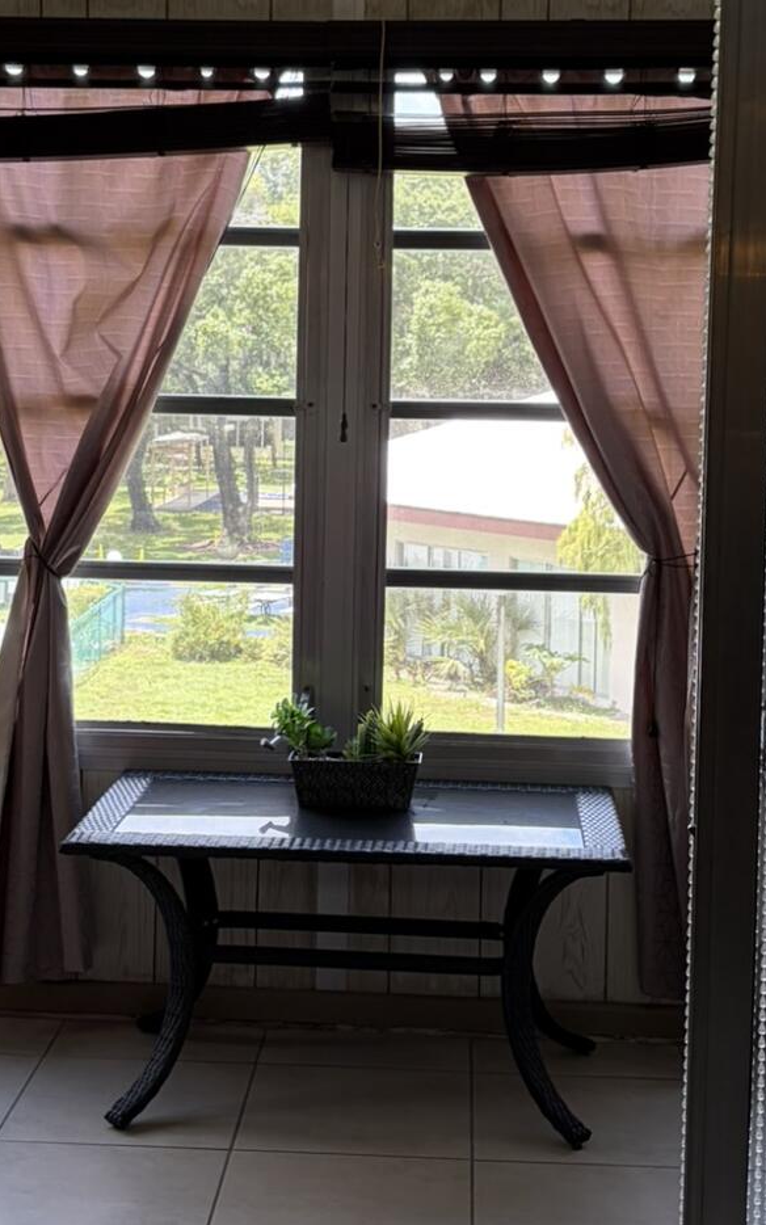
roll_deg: -1.5
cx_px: 370
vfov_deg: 34.3
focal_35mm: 59
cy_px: 441
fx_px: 1970
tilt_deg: -3.3
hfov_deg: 22.0
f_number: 1.6
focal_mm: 5.96
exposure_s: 1/170
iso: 64
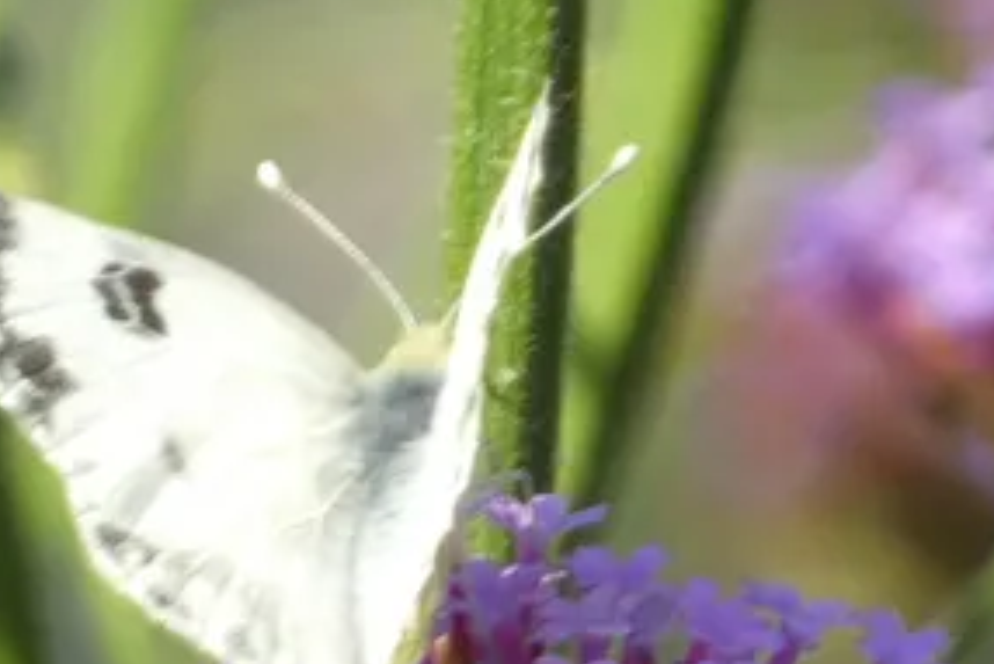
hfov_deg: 1.5
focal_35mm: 1396
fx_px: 38563
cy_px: 438
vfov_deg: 1.0
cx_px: 421
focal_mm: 107.6
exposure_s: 1/100
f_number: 5.6
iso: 125
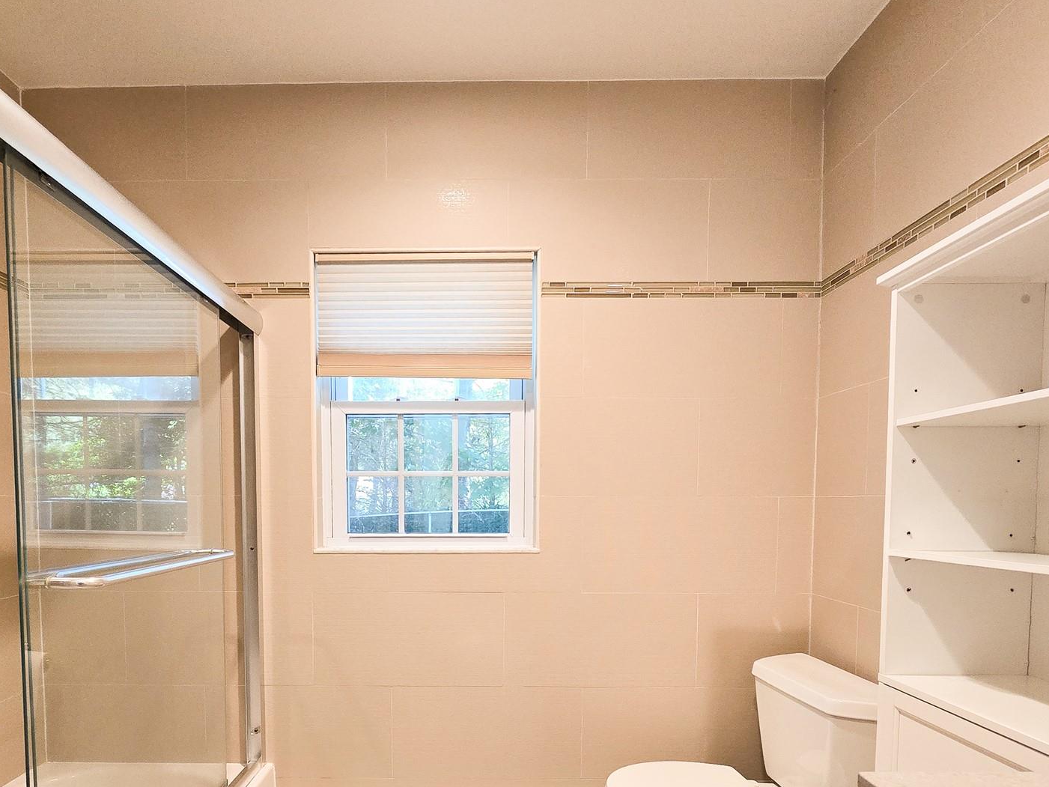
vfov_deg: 66.5
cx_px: 472
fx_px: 576
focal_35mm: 19
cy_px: 536
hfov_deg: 84.4
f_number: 2.2
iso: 320
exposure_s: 1/60
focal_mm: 2.2
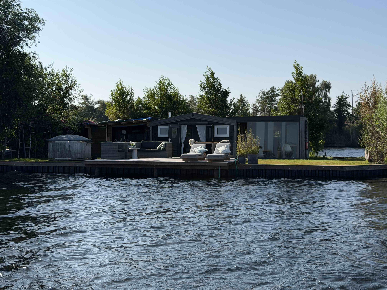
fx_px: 537
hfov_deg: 39.7
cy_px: 145
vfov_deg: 30.3
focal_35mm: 48
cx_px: 194
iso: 64
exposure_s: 1/6536
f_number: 1.78
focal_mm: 6.76
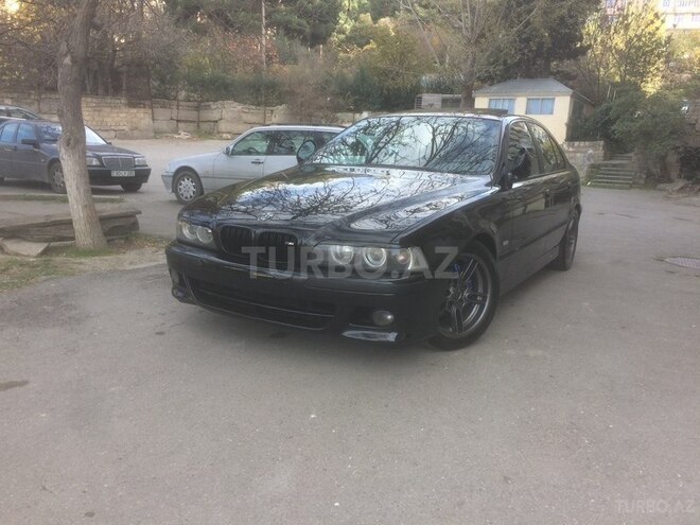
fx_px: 586
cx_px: 350
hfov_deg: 61.7
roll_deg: -1.1
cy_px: 262
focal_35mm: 29
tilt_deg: -9.6
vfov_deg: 48.2
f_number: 2.2
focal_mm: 4.15
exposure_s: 1/240
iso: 32
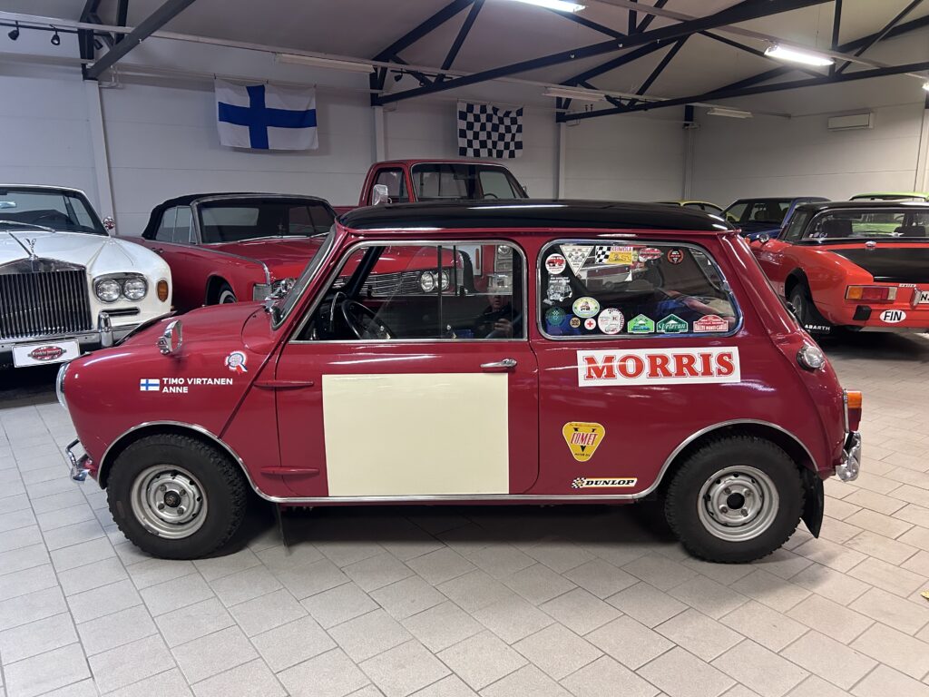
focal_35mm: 26
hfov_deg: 67.3
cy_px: 348
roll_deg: +0.2
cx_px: 464
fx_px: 698
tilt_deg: -12.0
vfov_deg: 53.1
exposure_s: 1/50
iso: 320
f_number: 1.5
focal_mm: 5.7
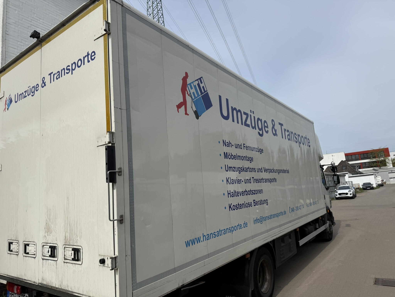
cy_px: 148
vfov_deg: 56.8
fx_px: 274
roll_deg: +4.2
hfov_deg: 71.6
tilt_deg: +10.1
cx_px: 198
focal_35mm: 24
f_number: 1.78
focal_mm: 6.76
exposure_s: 1/6173
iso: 80
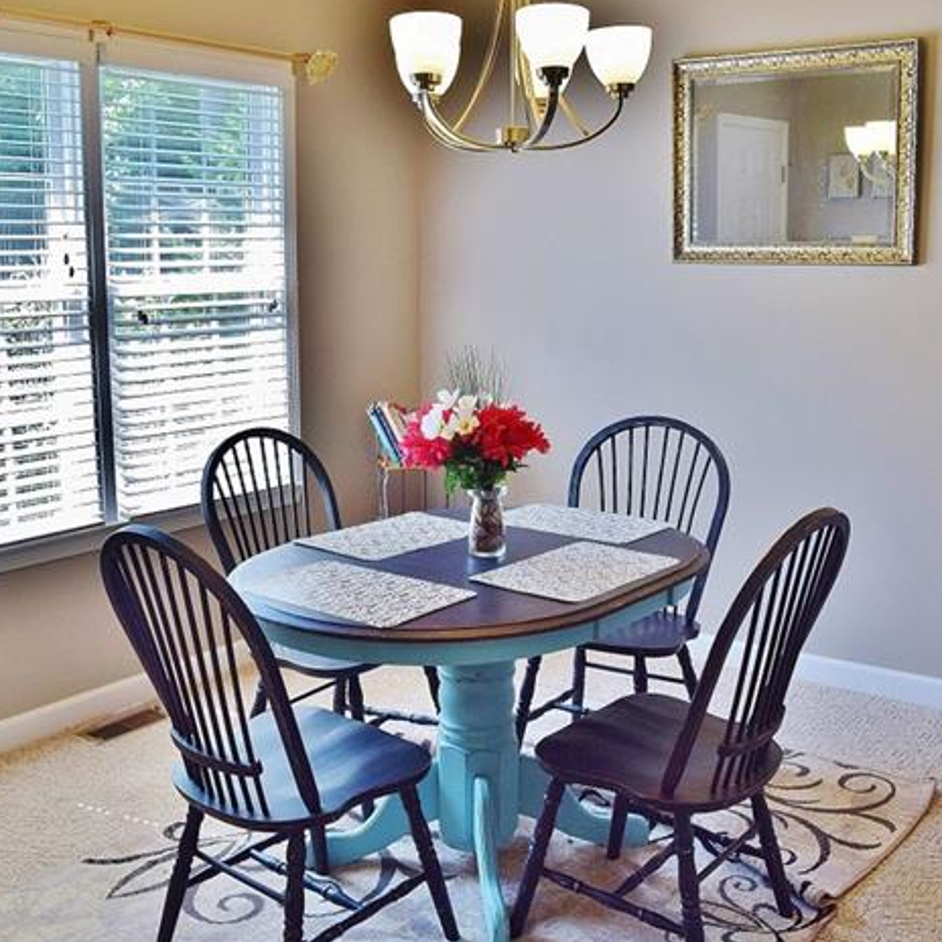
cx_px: 495
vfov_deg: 43.8
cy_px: 443
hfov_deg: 43.8
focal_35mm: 38
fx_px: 1170
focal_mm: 18
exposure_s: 1/125
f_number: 5.6
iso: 400
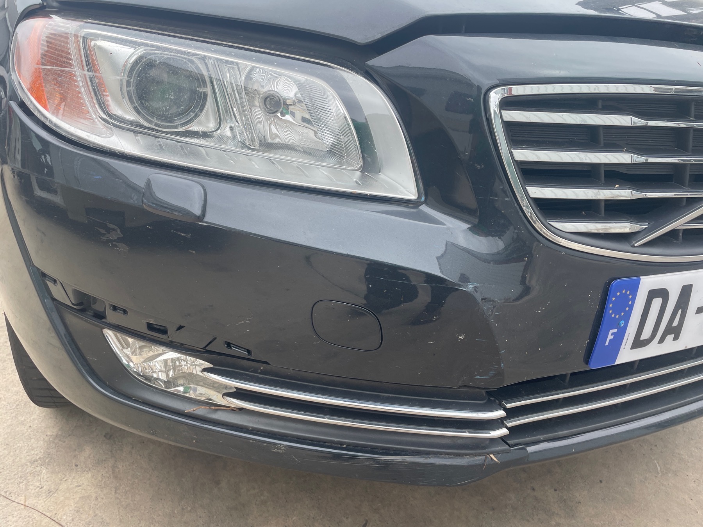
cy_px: 264
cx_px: 352
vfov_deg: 53.1
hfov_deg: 67.3
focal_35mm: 26
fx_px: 528
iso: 32
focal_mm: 4.2
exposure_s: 1/875
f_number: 1.6
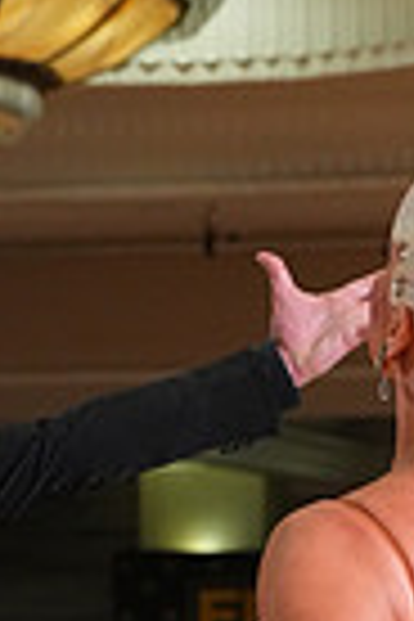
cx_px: 218
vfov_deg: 6.8
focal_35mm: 295
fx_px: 5088
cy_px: 1080
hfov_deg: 4.7
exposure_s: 1/200
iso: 3200
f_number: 6.3
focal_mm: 70
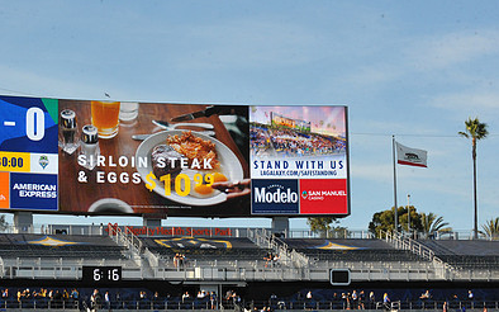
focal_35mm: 120
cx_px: 133
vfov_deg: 10.9
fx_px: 1631
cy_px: 161
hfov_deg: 17.3
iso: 1600
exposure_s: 1/1000
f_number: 16
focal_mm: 80
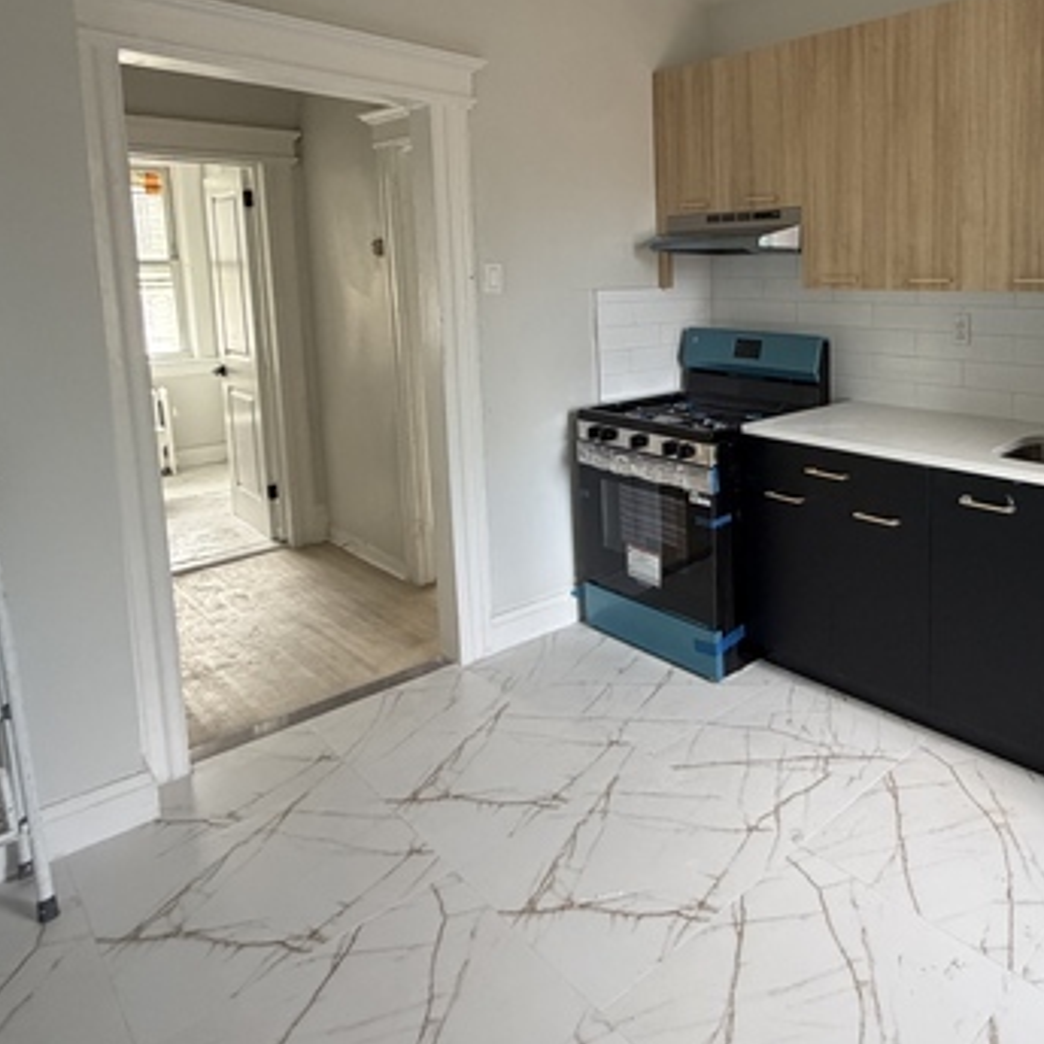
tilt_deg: -5.7
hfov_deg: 60.2
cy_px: 358
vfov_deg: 63.6
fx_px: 819
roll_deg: +1.0
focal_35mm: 24
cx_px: 824
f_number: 2.2
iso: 320
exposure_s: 1/121
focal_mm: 2.22
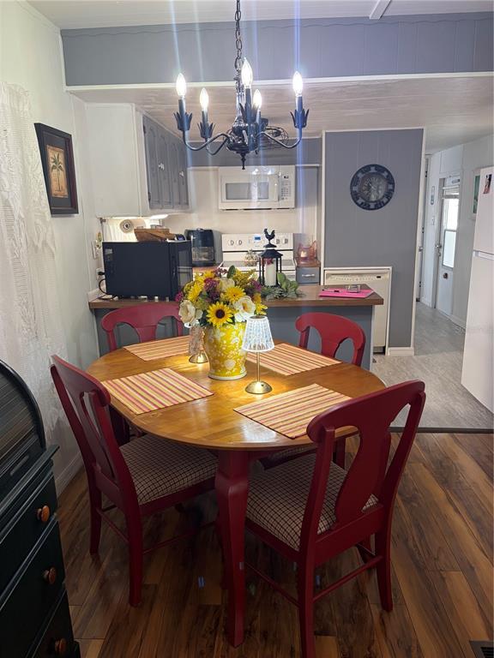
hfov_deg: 53.1
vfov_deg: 67.3
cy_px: 329
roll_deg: +1.2
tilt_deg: -13.2
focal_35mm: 26
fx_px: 495
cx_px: 247
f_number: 1.6
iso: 160
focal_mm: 5.96
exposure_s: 1/60
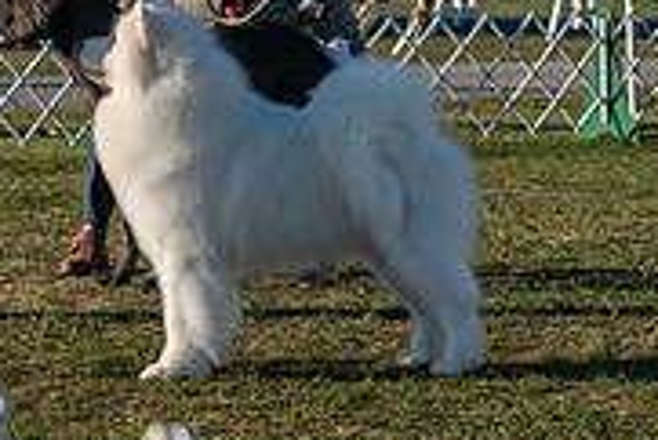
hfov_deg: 9.2
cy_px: -82
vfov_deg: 6.1
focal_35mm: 224
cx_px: 233
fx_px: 4097
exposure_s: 1/1250
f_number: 4.5
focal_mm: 70
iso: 125
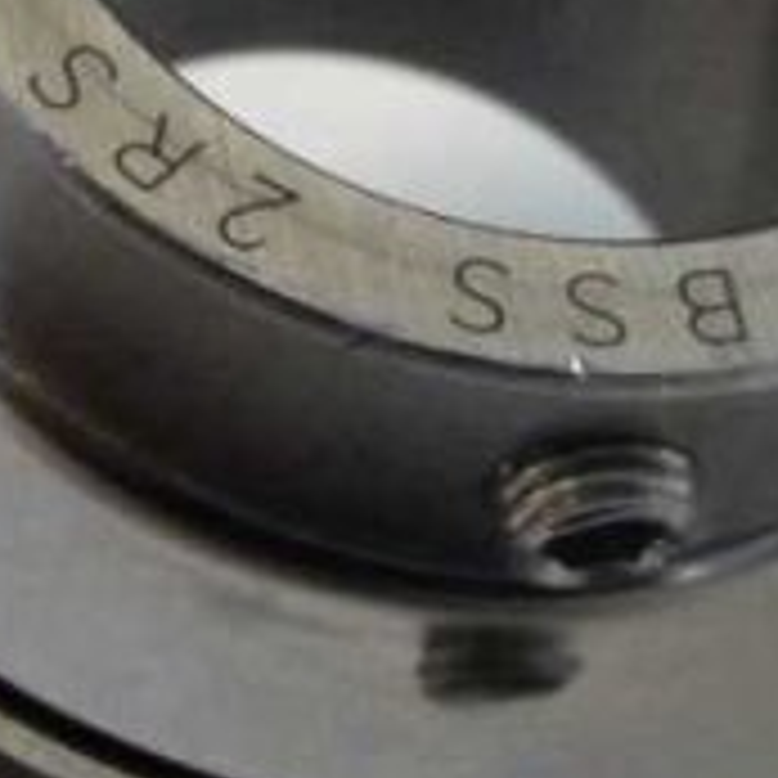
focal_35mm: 138
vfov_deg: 12.6
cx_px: 499
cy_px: 256
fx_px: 3509
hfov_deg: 12.6
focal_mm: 7.6
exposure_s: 1/40
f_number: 4.1
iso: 800
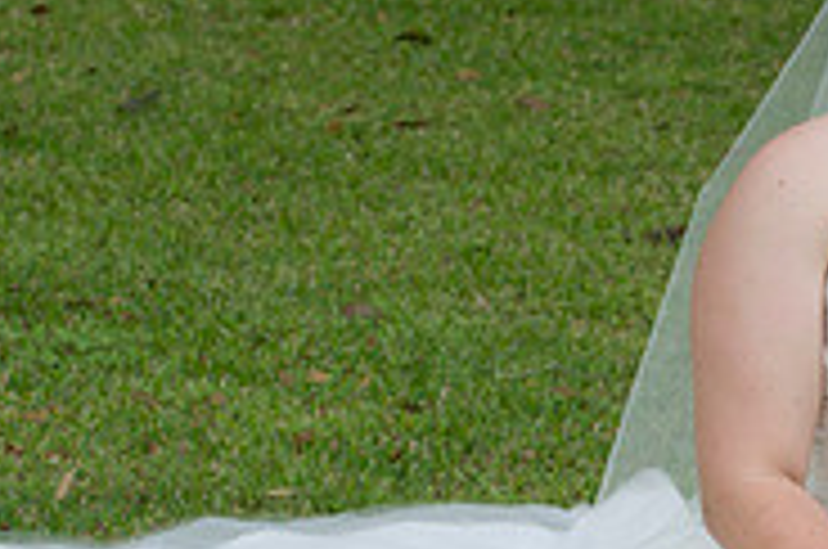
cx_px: 752
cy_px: 504
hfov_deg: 7.6
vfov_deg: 5.0
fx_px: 6222
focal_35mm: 271
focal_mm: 86
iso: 320
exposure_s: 1/125
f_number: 6.3
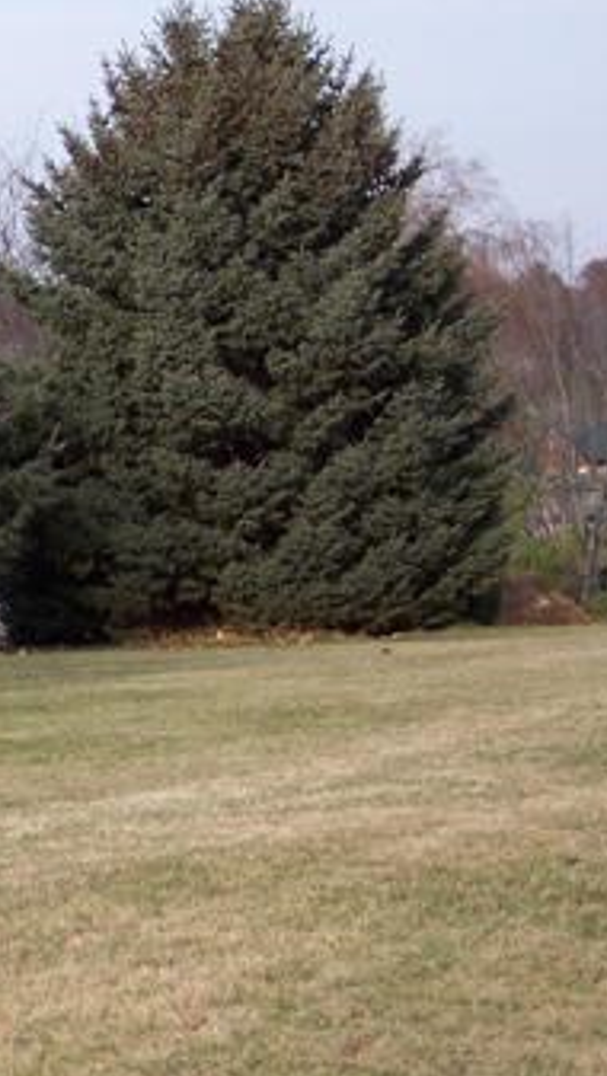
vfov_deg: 13.7
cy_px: 573
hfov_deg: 7.6
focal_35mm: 157
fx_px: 4484
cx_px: -294
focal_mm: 16
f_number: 3.8
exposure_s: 1/700
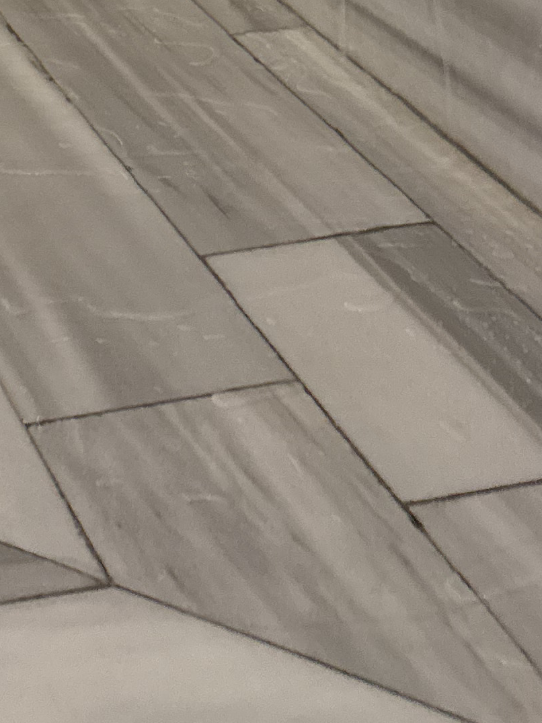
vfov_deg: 18.3
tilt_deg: -7.7
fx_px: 1879
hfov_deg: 15.2
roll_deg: +1.6
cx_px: -266
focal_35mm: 90
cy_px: -482
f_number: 1.78
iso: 400
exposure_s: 1/50
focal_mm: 6.76
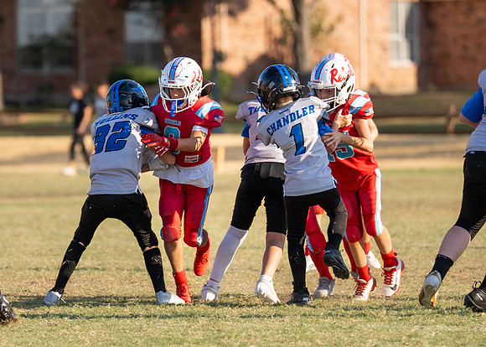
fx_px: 5797
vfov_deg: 3.4
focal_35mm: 420
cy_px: 145
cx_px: 118
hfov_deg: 4.8
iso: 125
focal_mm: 200
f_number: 3.2
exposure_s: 1/1600
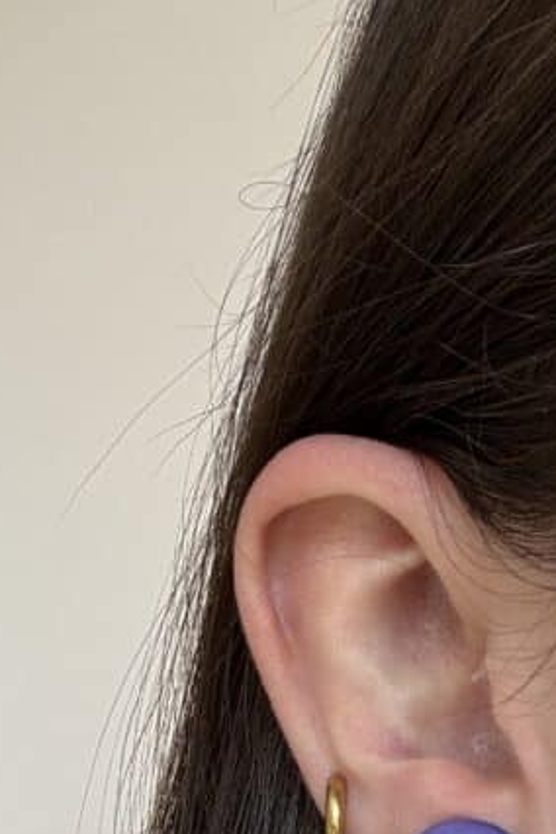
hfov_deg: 18.0
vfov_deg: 25.4
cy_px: 873
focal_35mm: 75
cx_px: 112
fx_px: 1737
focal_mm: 2.69
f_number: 1.9
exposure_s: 1/133
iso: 20
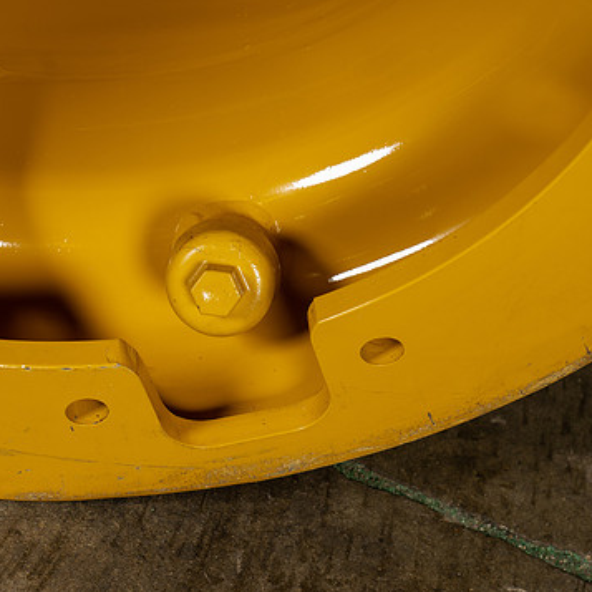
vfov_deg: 14.2
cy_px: 299
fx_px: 2380
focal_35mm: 123
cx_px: 211
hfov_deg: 14.2
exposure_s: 1/60
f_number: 5.6
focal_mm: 89
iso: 800
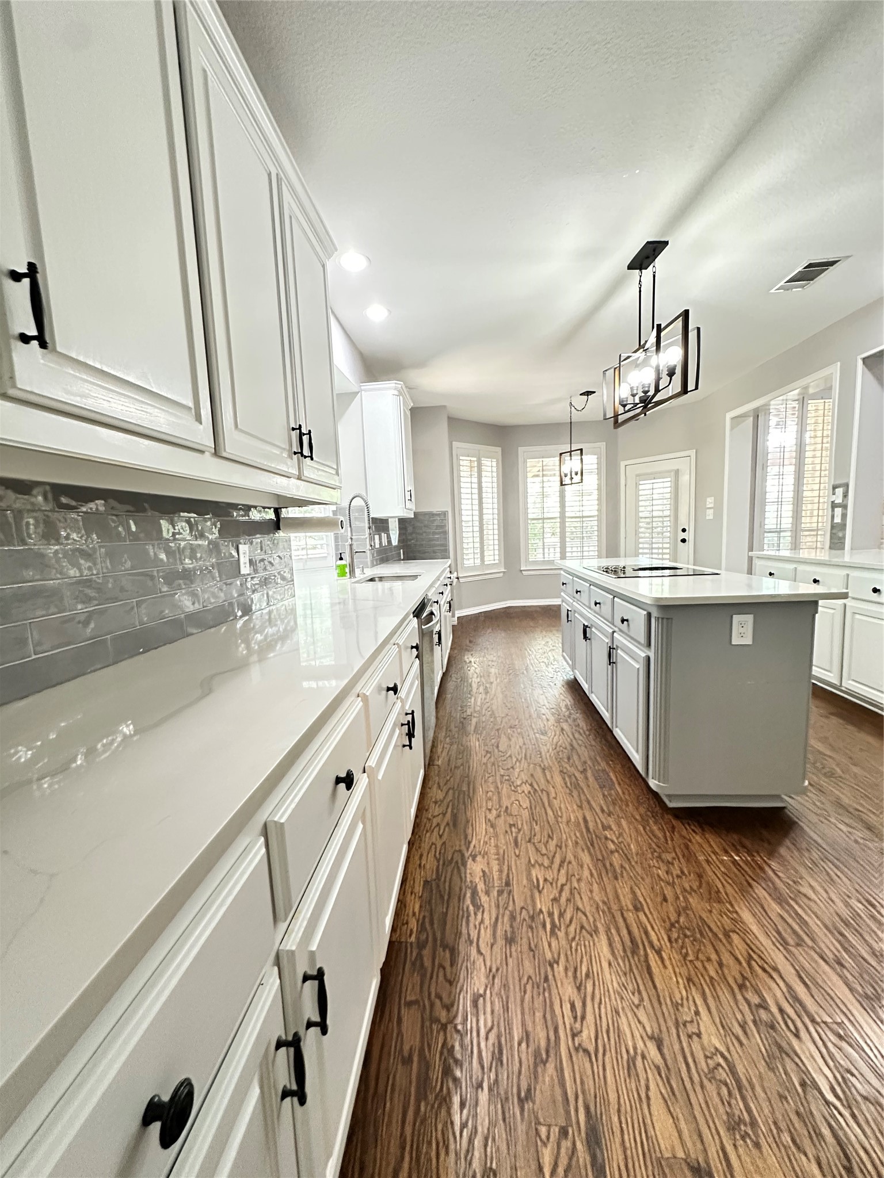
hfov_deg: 85.7
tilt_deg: -6.1
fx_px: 477
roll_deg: +2.6
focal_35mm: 14
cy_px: 589
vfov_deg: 102.1
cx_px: 442
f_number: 2.2
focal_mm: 2.22
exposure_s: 1/60
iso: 800
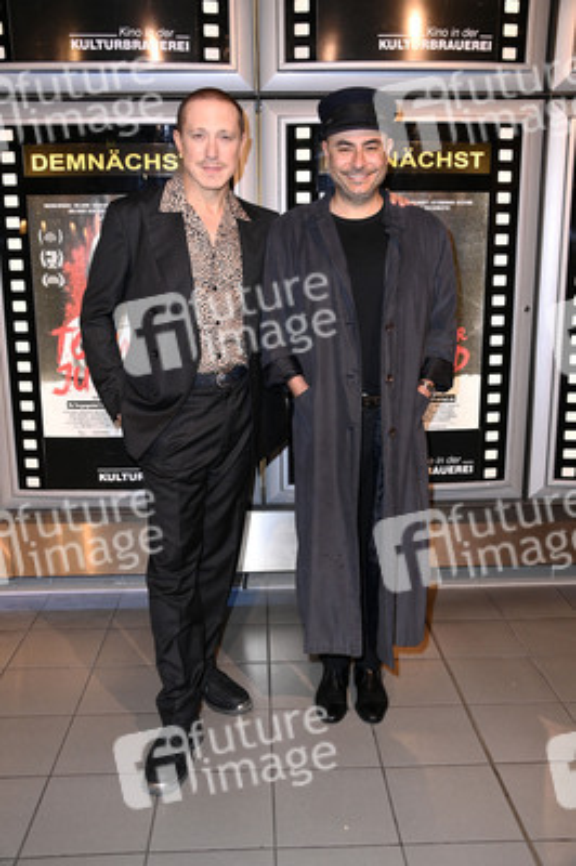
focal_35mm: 34
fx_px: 817
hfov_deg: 38.8
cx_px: 288
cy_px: 433
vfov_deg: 55.8
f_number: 5.6
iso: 4000
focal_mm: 34
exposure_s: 1/250
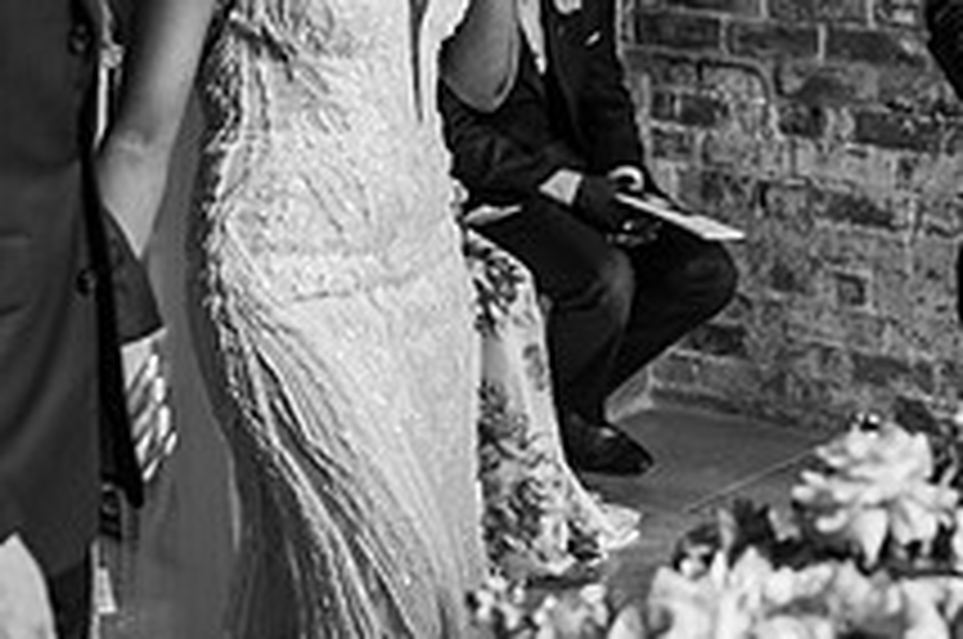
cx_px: 472
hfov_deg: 21.5
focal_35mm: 95
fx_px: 2537
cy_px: -86
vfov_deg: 14.0
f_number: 2
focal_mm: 35
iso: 450
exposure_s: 1/200
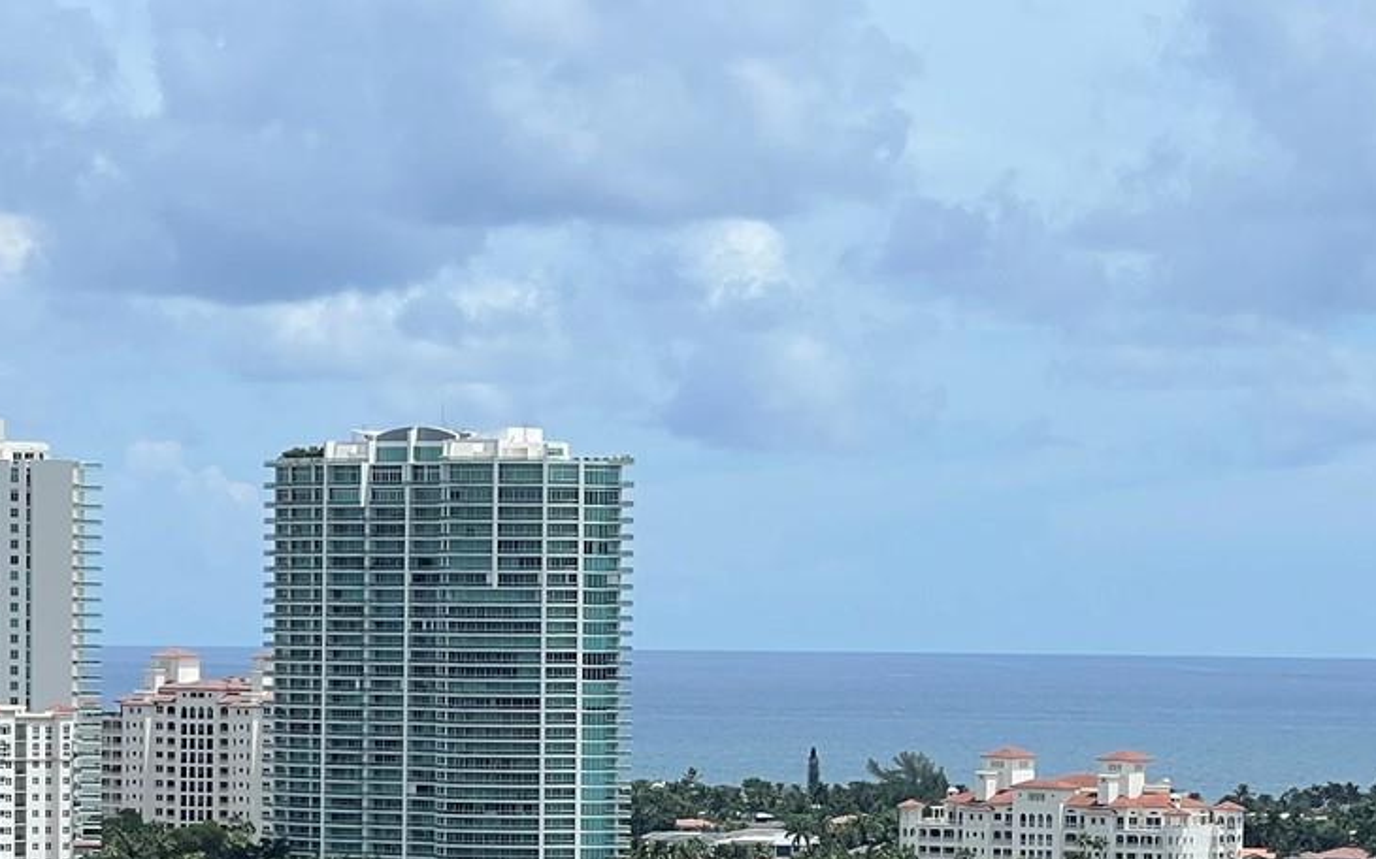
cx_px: 814
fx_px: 6712
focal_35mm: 179
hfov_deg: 11.7
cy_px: 1068
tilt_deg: -3.8
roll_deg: -0.8
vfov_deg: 7.3
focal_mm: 9
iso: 32
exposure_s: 1/1167
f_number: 2.8
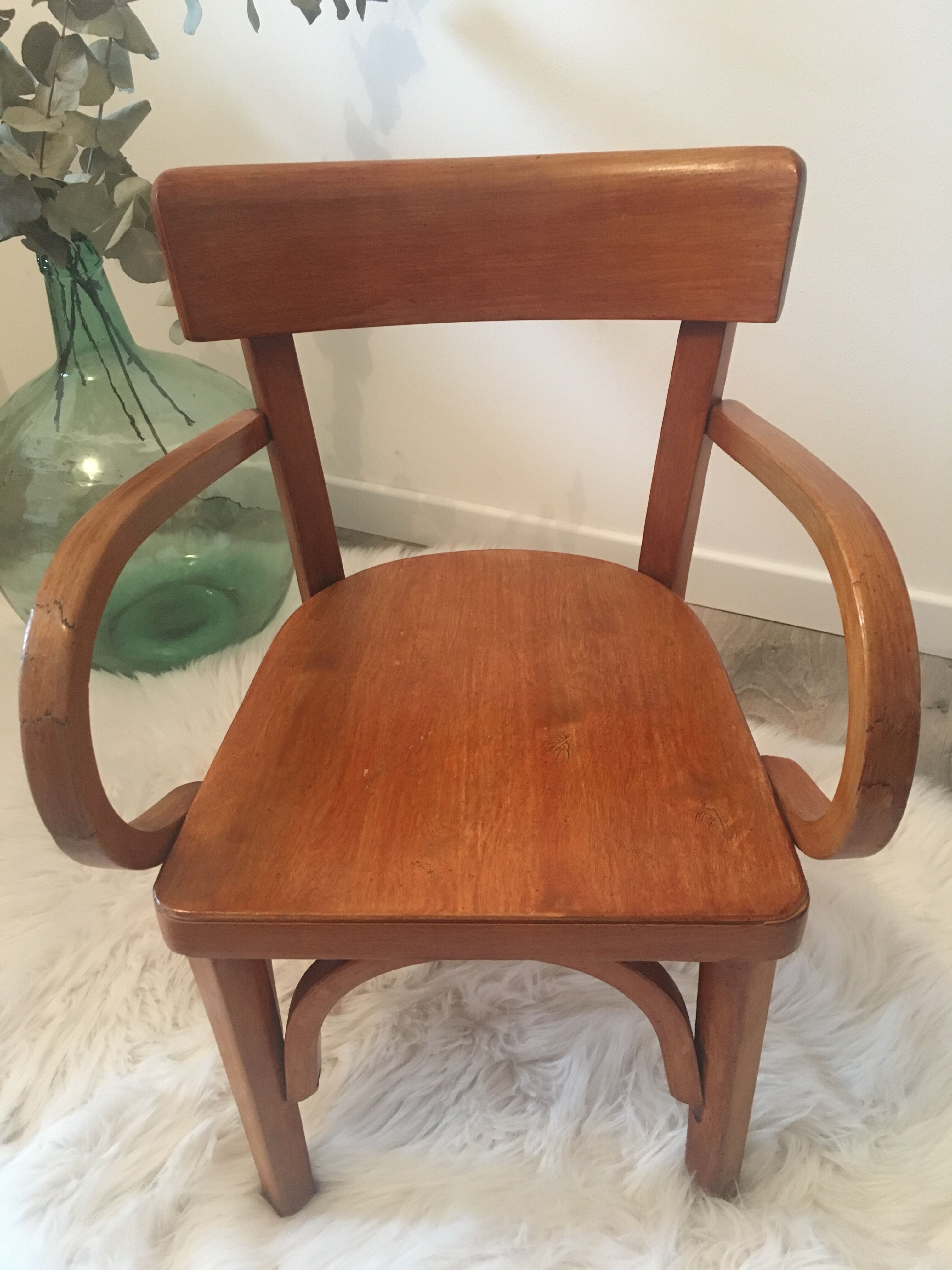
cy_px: 635
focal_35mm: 29
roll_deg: +1.9
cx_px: 476
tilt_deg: -37.8
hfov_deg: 48.2
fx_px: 1063
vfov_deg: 61.7
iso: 200
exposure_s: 1/20
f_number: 2.2
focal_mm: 4.15
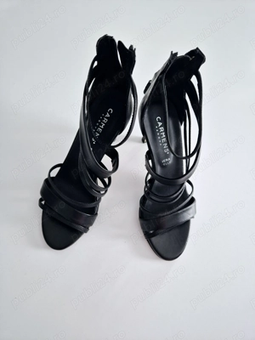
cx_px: 128
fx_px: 226
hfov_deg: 58.9
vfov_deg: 73.9
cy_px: 170
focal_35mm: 23
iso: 500
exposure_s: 1/100
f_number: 1.8
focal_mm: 5.4
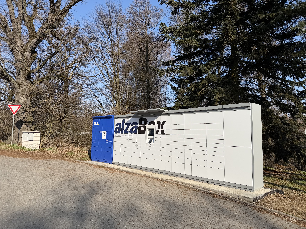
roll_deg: -2.2
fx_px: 212
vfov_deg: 56.8
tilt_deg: +6.5
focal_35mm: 24
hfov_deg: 71.6
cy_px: 114
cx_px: 153
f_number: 1.78
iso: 80
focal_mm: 6.76
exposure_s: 1/3953
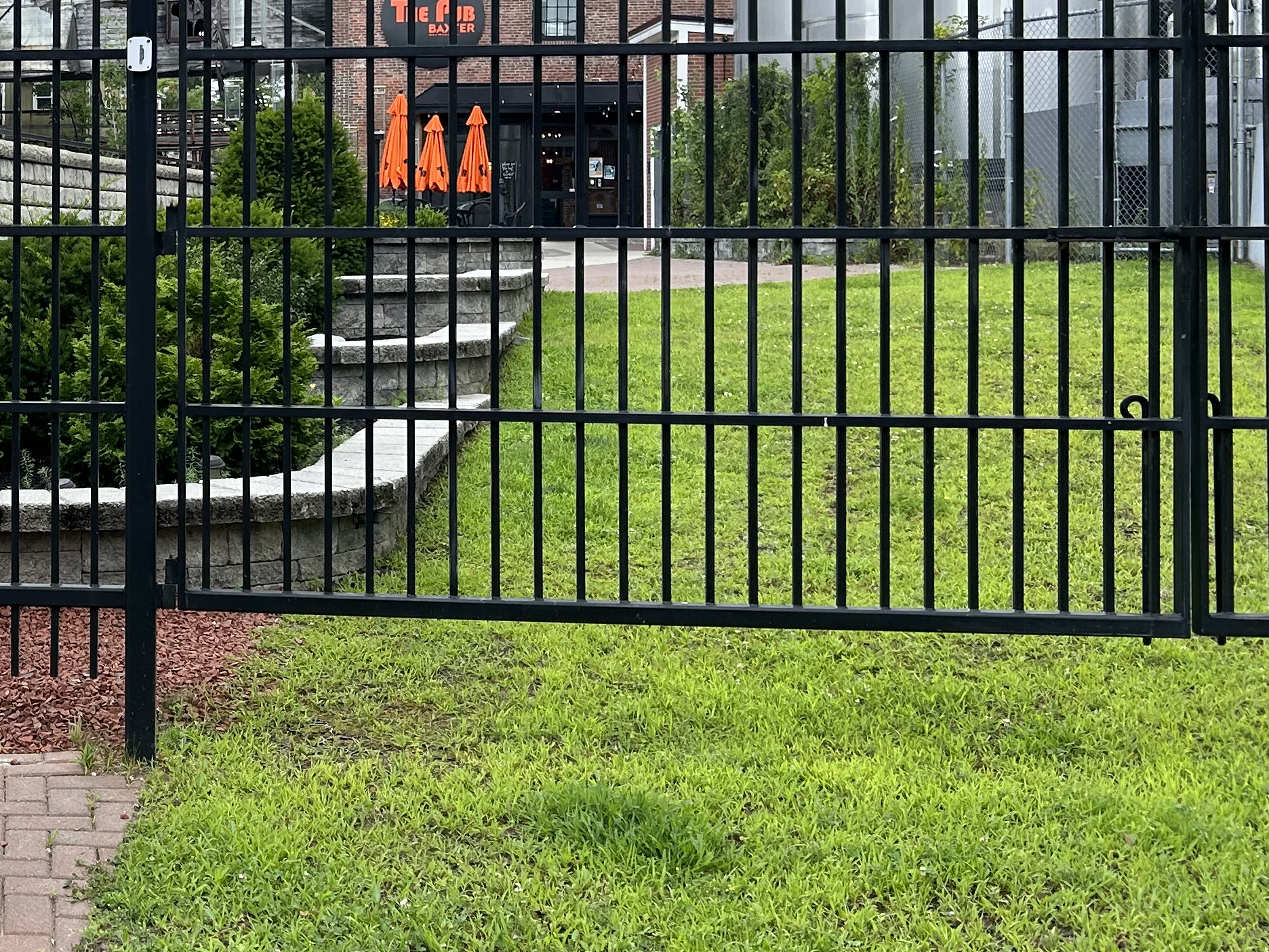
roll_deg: +0.4
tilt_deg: +0.6
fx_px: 2053
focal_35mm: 56
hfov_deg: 32.0
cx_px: 33
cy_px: 220
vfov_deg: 25.7
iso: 50
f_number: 1.5
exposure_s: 1/1575
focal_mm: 5.7
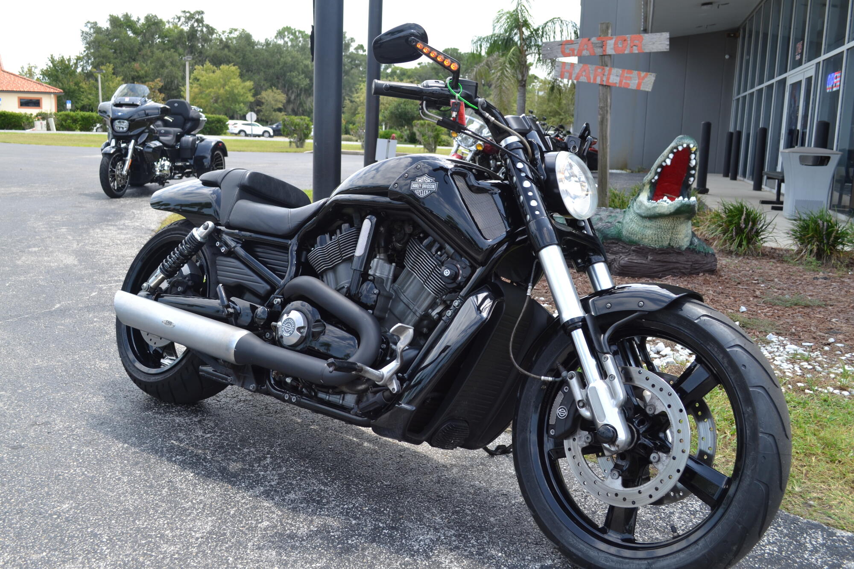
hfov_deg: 57.2
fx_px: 783
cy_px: 284
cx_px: 427
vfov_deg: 40.0
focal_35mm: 33
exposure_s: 1/125
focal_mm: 22
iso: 100
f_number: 5.6
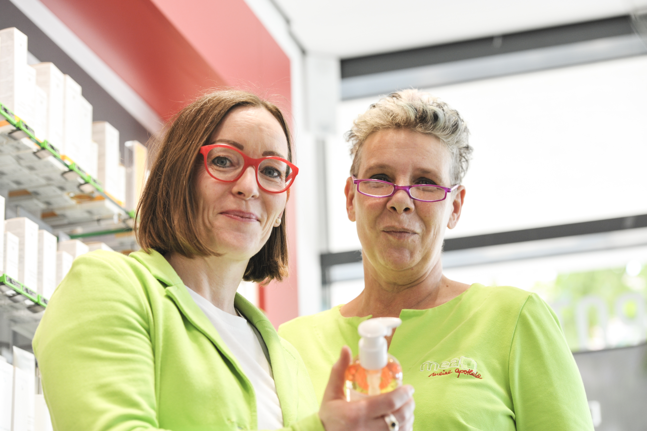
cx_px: 324
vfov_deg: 13.4
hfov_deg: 20.0
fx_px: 1832
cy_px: 216
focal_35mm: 102
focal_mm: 102
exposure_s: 1/200
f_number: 4.5
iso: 800
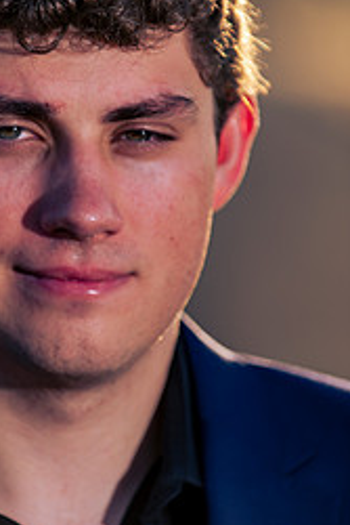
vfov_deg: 5.7
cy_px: 239
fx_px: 5242
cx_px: 46
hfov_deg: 3.8
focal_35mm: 360
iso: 31
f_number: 4
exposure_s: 1/250
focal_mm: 200
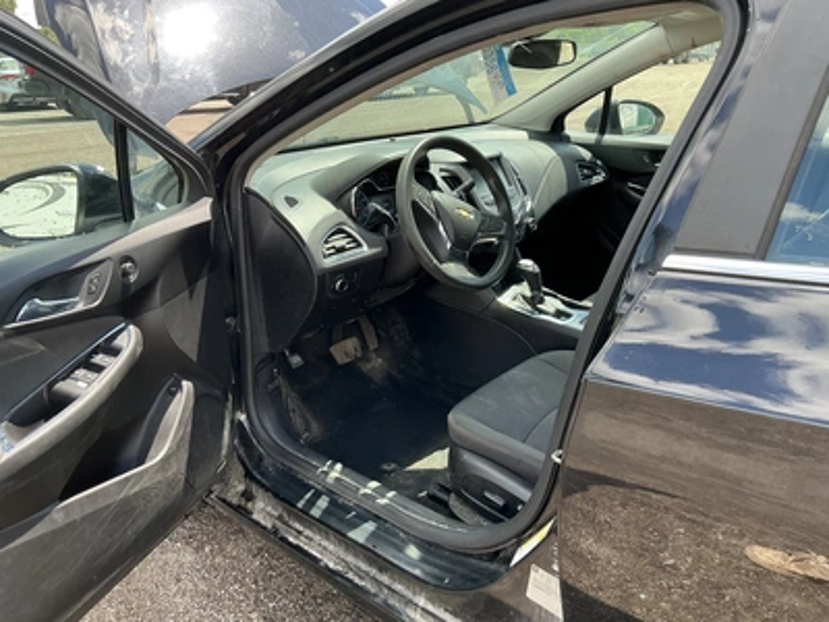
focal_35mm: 28
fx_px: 671
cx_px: 414
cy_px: 311
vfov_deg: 49.7
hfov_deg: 63.4
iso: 20
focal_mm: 3
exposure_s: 1/194
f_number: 1.8
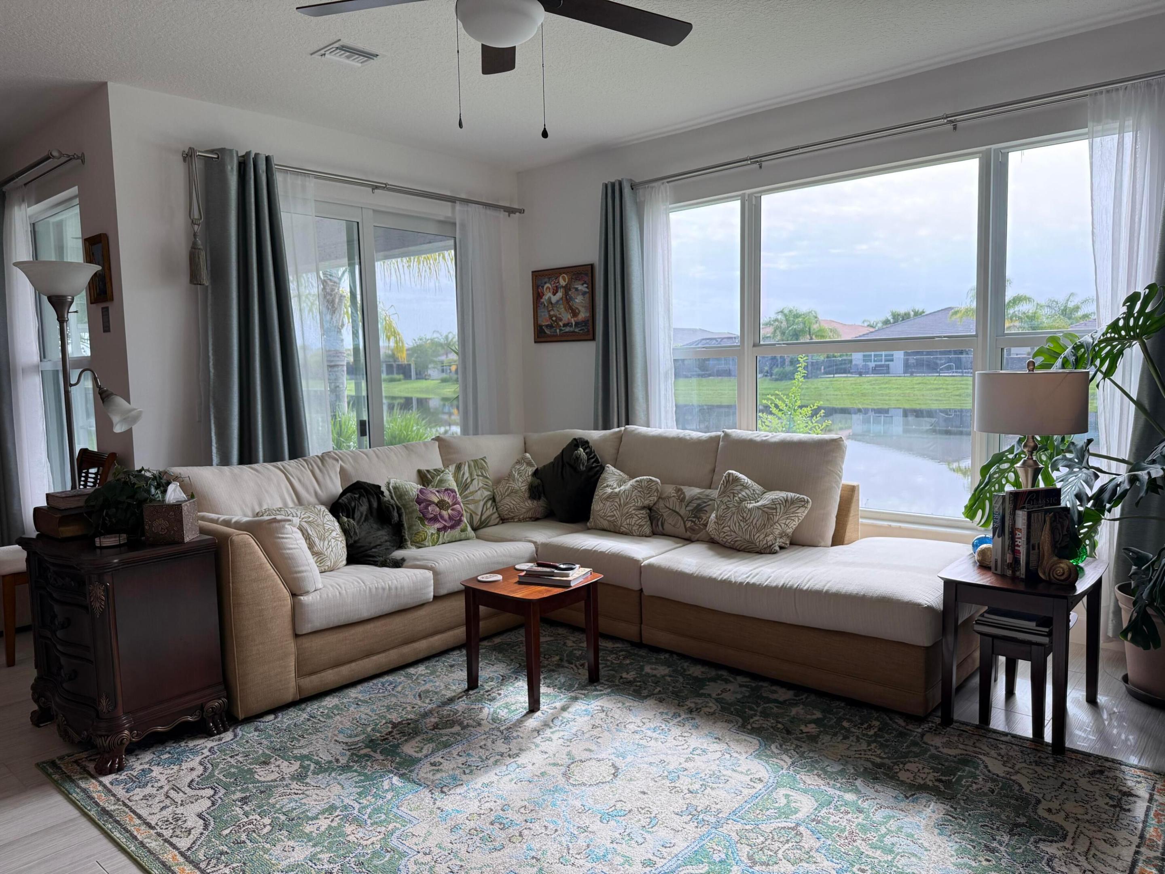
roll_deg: +1.4
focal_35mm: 24
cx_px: 582
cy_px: 437
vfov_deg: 56.8
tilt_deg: -4.9
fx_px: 808
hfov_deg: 71.6
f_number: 1.78
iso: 160
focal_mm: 6.76
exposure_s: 1/243
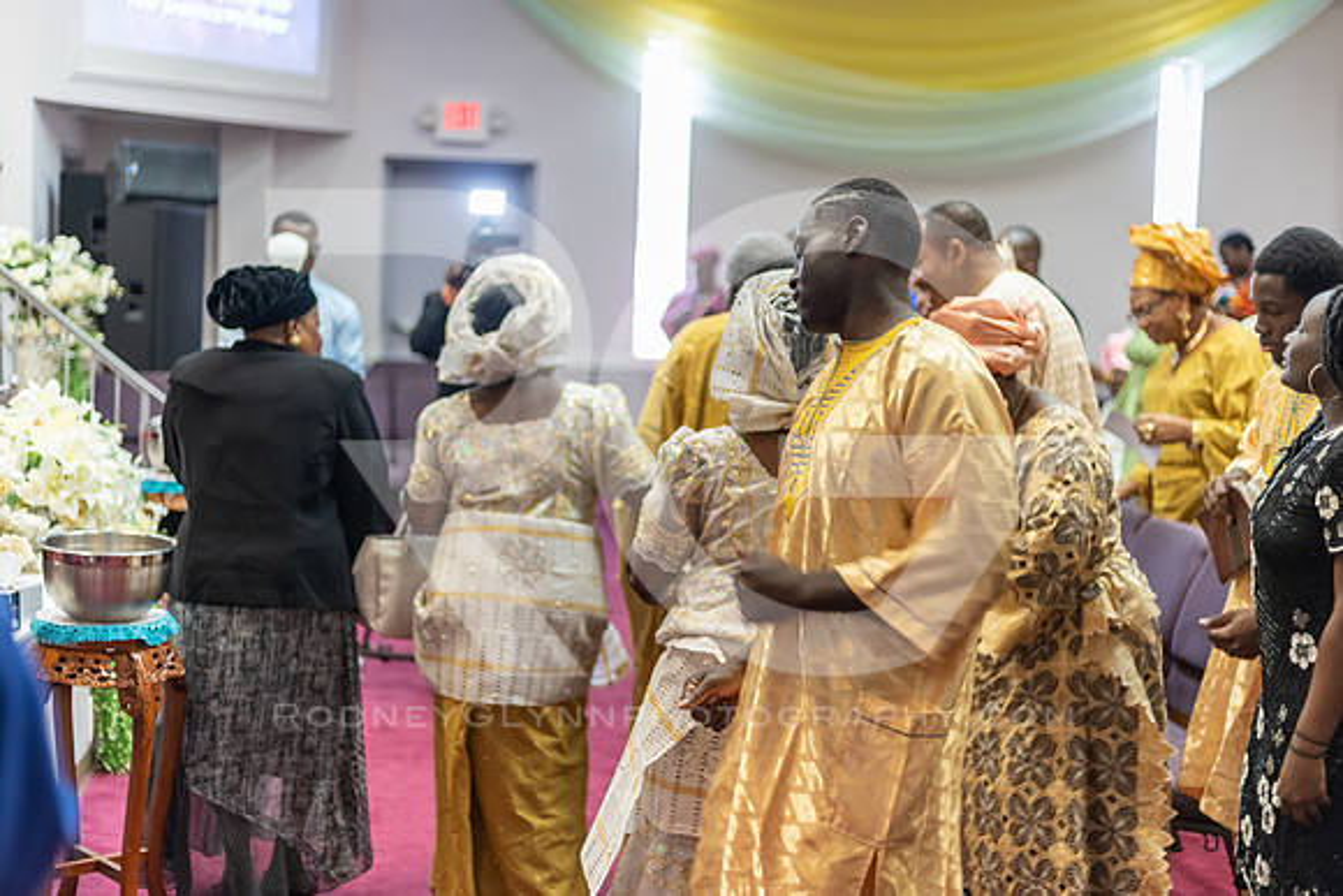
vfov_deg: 26.1
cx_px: 672
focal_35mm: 52
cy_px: 448
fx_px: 1937
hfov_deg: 38.2
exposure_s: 1/100
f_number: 1.8
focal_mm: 50
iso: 640
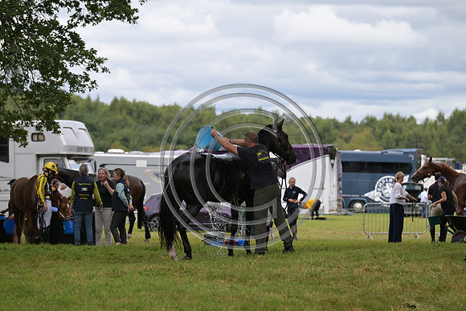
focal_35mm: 200
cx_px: 233
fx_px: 2589
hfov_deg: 10.3
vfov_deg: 6.9
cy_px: 156
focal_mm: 200
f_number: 5.6
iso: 640
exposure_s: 1/1250
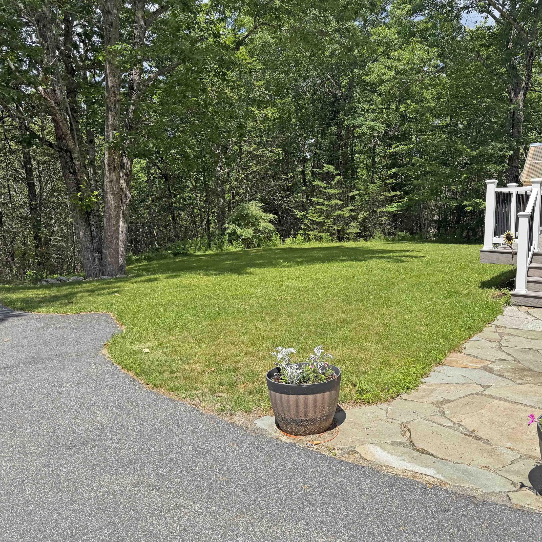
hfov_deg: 55.3
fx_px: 514
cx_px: 322
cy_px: 269
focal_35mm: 29
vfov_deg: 55.6
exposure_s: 1/3425
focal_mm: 6.76
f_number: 1.78
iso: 80
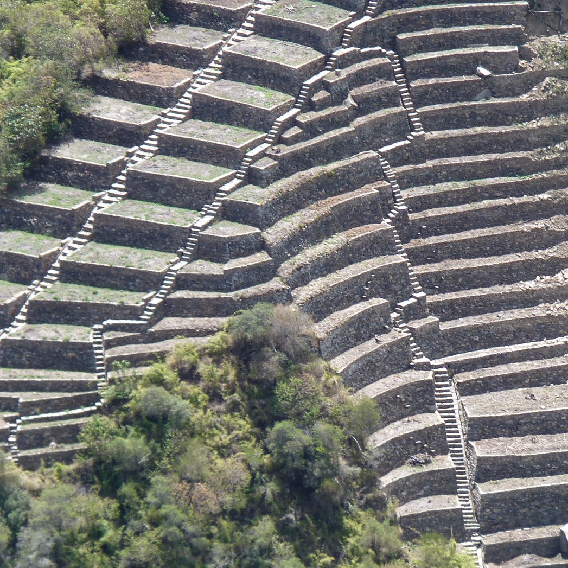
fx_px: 8632
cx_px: 501
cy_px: 224
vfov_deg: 3.8
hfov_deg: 3.8
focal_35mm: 465
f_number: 4
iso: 80
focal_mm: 47.8
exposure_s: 1/250
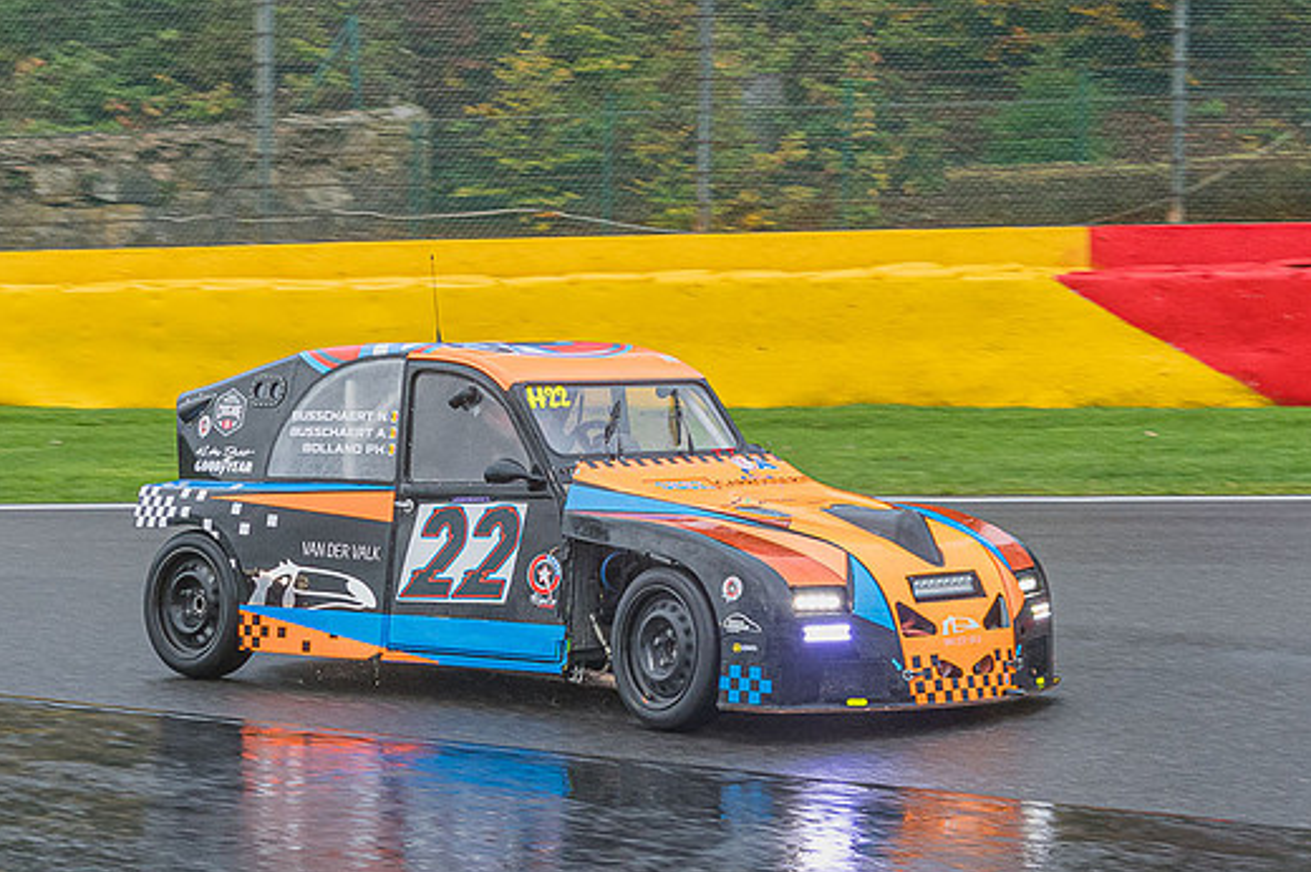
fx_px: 3930
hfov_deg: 18.9
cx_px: 707
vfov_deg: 12.6
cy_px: 612
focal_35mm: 108
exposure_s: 1/200
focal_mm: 45
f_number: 5
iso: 560
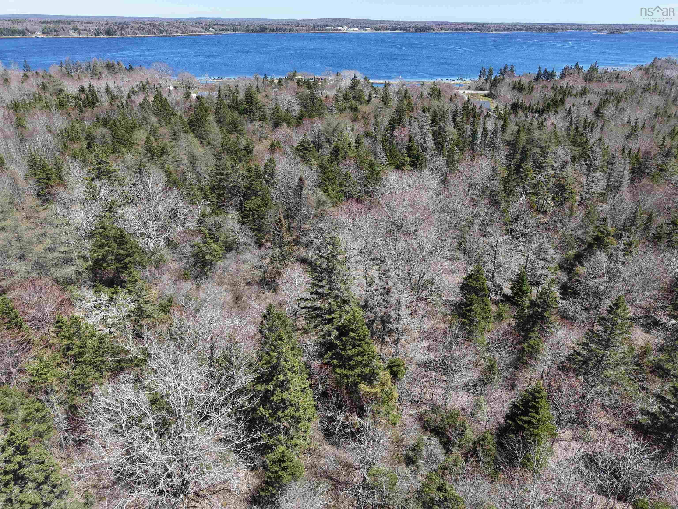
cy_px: 254
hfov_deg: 71.6
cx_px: 339
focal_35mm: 24
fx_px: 470
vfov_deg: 56.8
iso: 150
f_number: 1.8
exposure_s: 1/2000
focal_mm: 8.67
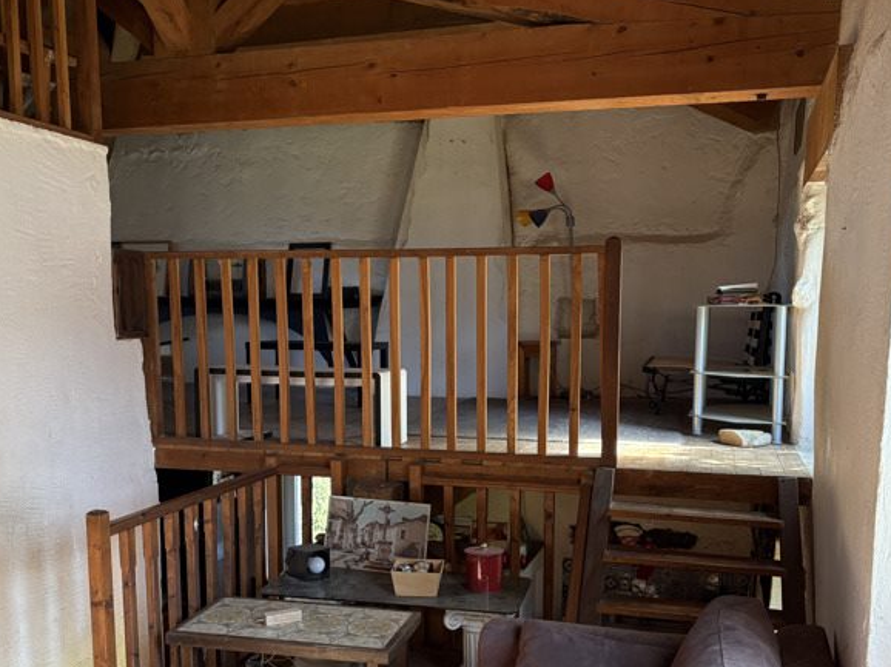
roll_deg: +0.5
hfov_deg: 51.4
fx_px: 926
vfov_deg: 39.4
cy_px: 419
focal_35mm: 36
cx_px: 439
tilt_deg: -6.8
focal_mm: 5.96
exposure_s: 1/86
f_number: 1.6
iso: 125
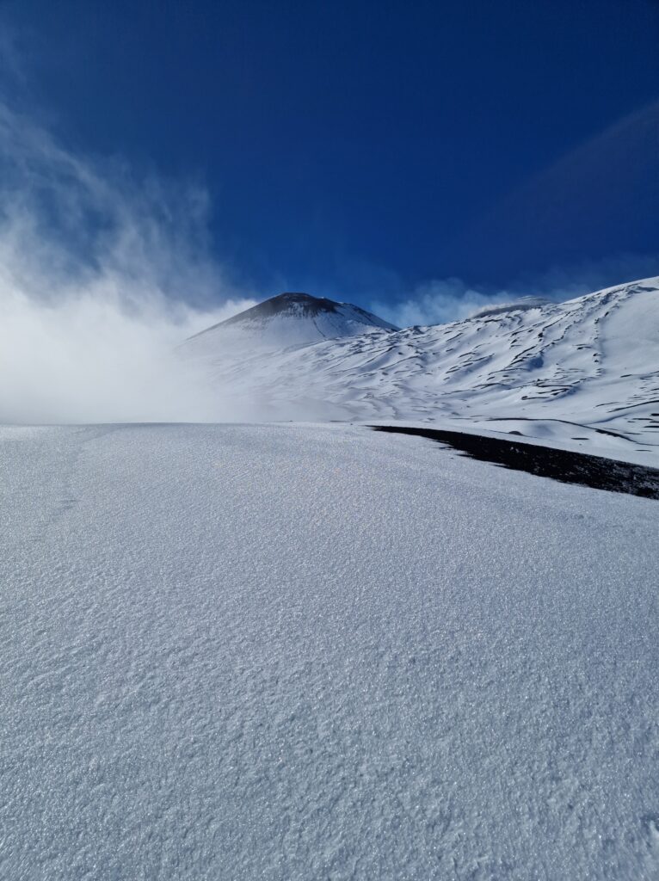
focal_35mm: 23
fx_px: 585
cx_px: 330
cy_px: 440
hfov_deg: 58.8
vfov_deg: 74.0
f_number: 1.8
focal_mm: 6.4
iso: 50
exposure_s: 1/7104
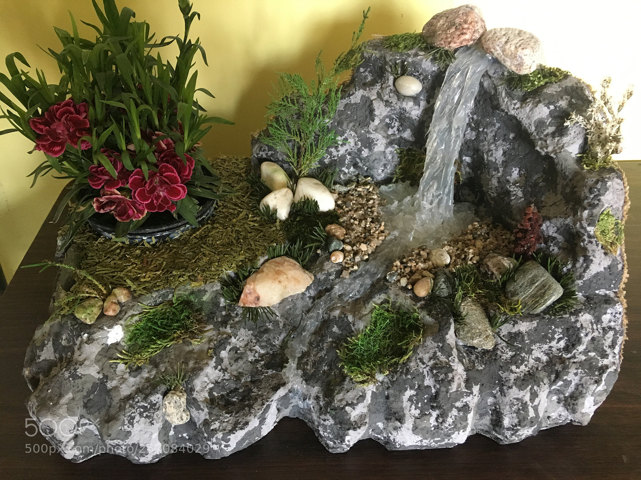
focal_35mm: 29
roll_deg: -0.5
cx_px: 320
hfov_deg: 61.7
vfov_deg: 48.2
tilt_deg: -37.6
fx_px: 537
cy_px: 240
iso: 200
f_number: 2.2
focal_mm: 4.15
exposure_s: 1/25
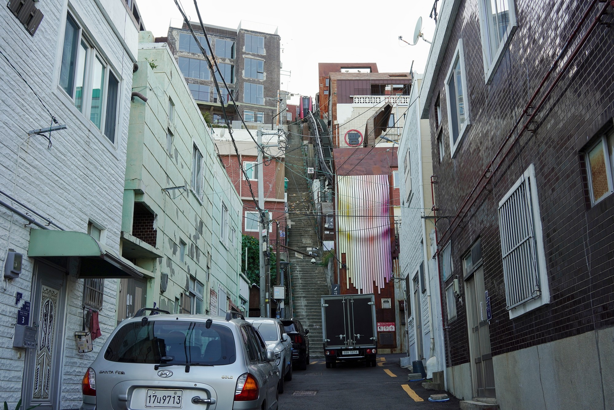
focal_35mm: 35
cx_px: 307
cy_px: 205
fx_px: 597
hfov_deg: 54.4
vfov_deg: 37.9
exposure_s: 1/125
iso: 400
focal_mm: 35
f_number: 9
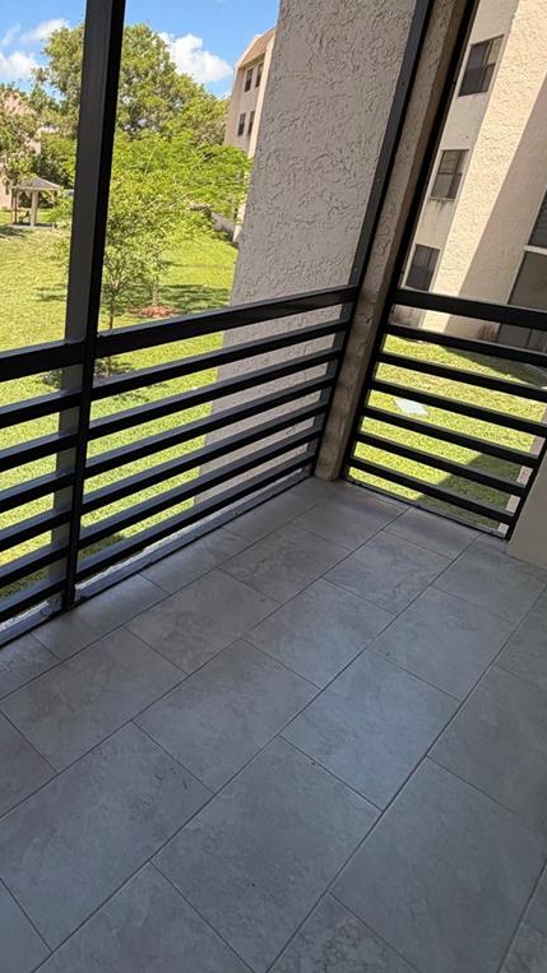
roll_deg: -1.7
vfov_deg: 75.9
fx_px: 619
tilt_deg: -23.2
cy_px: 417
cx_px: 11
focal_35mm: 24
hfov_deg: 41.9
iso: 50
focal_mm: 2.22
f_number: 2.2
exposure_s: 1/502
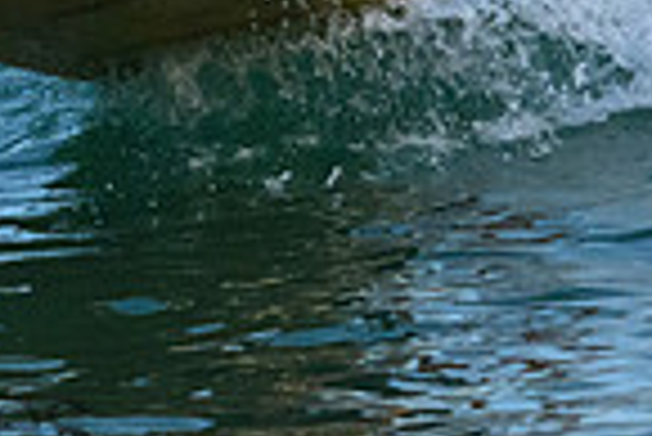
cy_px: -412
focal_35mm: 1769
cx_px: -121
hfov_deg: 1.2
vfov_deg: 0.8
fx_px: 32070
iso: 6400
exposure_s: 1/2000
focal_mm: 400
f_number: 11
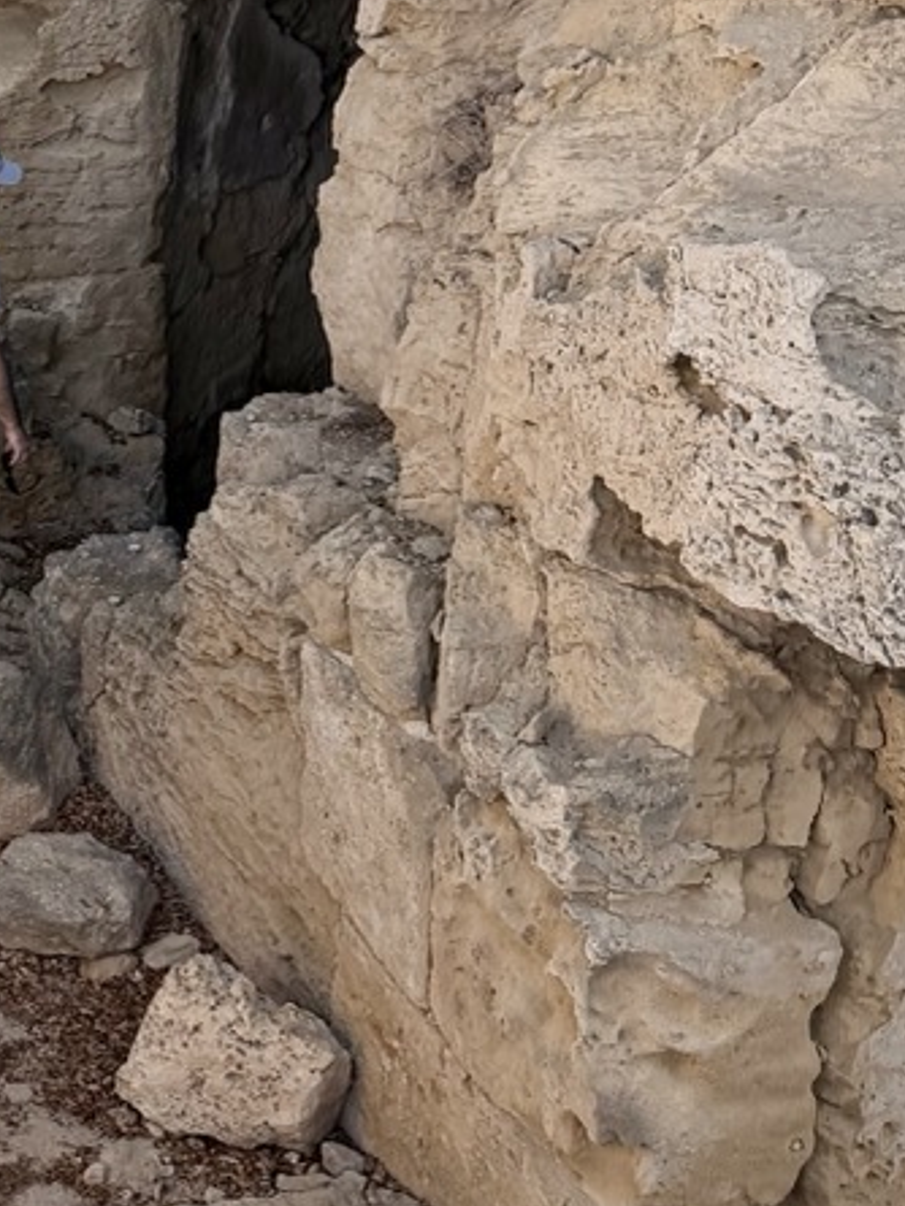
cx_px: -341
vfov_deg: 27.8
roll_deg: +1.8
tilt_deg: -20.3
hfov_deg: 19.3
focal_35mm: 69
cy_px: 304
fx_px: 2404
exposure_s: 1/2000
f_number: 1.78
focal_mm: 6.76
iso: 100
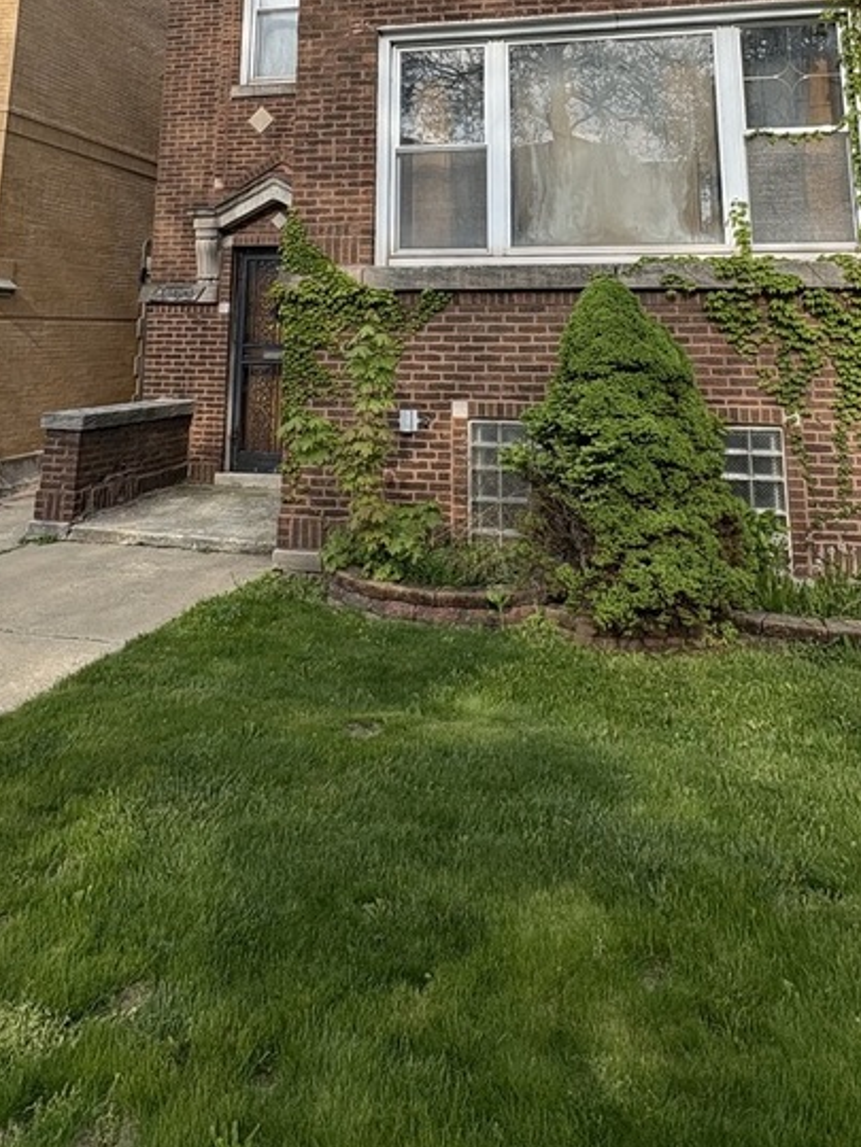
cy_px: 136
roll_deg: -0.3
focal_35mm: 28
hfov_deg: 49.7
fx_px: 929
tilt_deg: +12.1
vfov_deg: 55.8
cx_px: 446
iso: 64
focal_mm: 2.22
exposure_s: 1/1506
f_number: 2.2
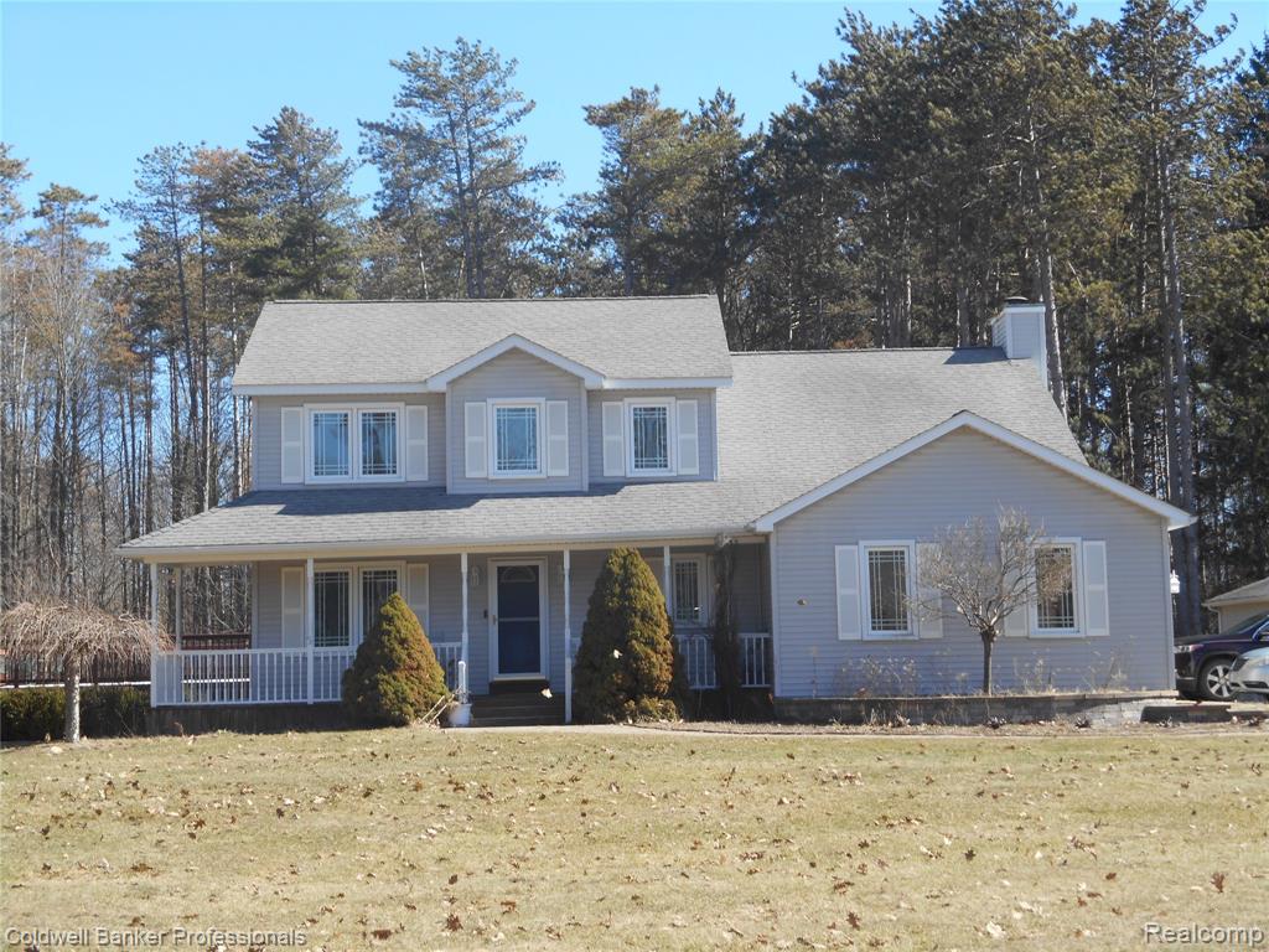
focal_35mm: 61
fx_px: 2236
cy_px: 476
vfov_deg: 24.0
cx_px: 634
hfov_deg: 31.7
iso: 80
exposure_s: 1/250
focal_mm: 10.9
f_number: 4.4
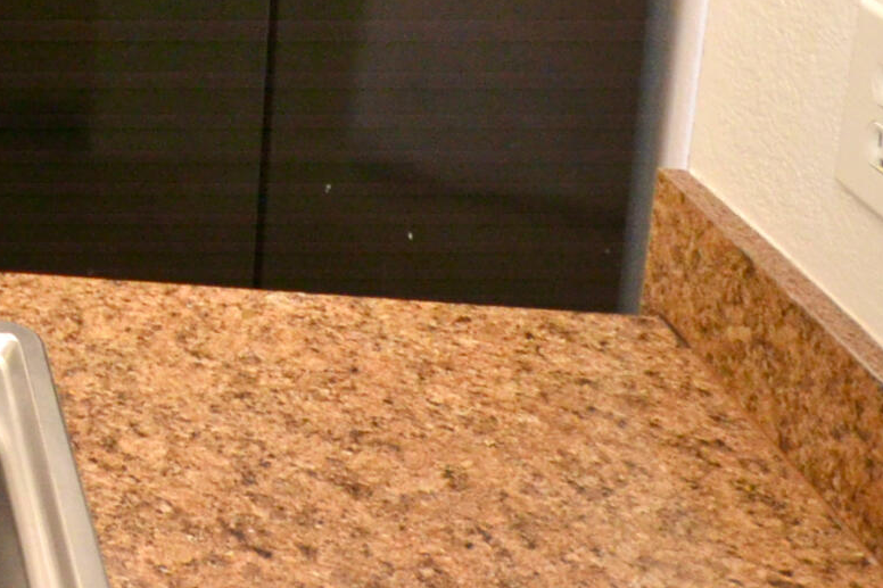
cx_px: -447
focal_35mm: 58
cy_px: -386
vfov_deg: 19.2
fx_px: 1422
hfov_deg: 25.6
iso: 1000
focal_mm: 10
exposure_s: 1/60
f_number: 4
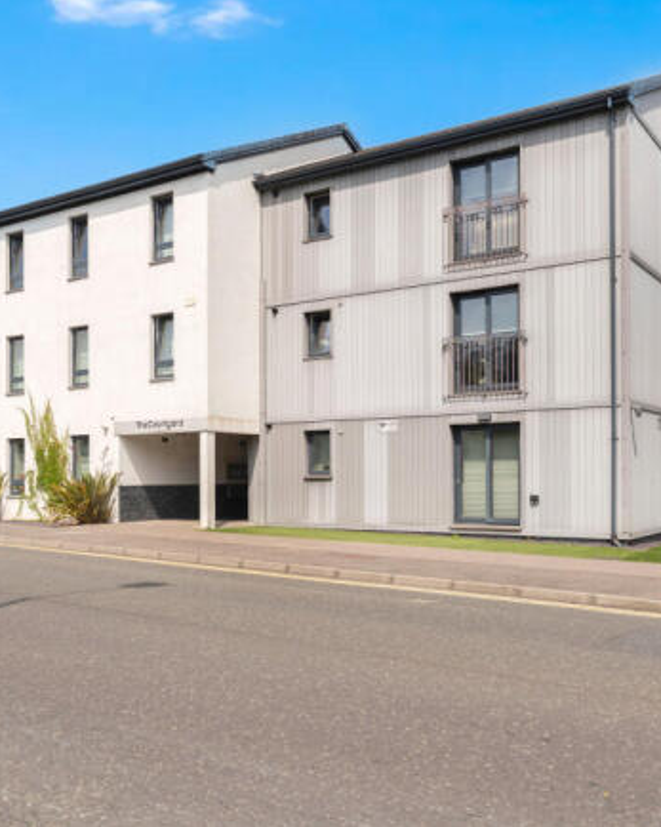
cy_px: 414
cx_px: 359
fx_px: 832
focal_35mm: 34
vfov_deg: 52.9
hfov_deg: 43.3
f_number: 5.6
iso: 200
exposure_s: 1/1250
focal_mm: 24
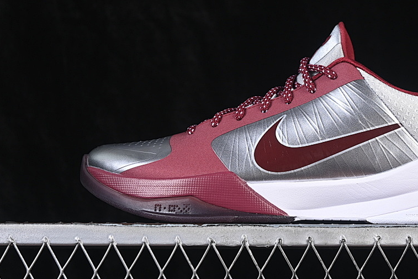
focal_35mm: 107
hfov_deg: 19.0
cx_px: 292
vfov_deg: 12.8
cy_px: 101
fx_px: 1243
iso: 160
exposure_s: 1/80
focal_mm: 50
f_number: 7.1
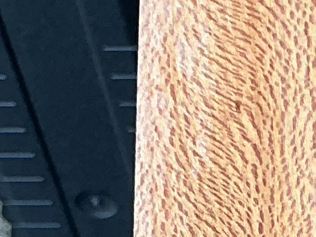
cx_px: 644
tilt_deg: -76.4
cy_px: 621
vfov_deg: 7.2
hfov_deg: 9.6
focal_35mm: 191
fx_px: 1744
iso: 25
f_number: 1.8
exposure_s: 1/100
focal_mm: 3
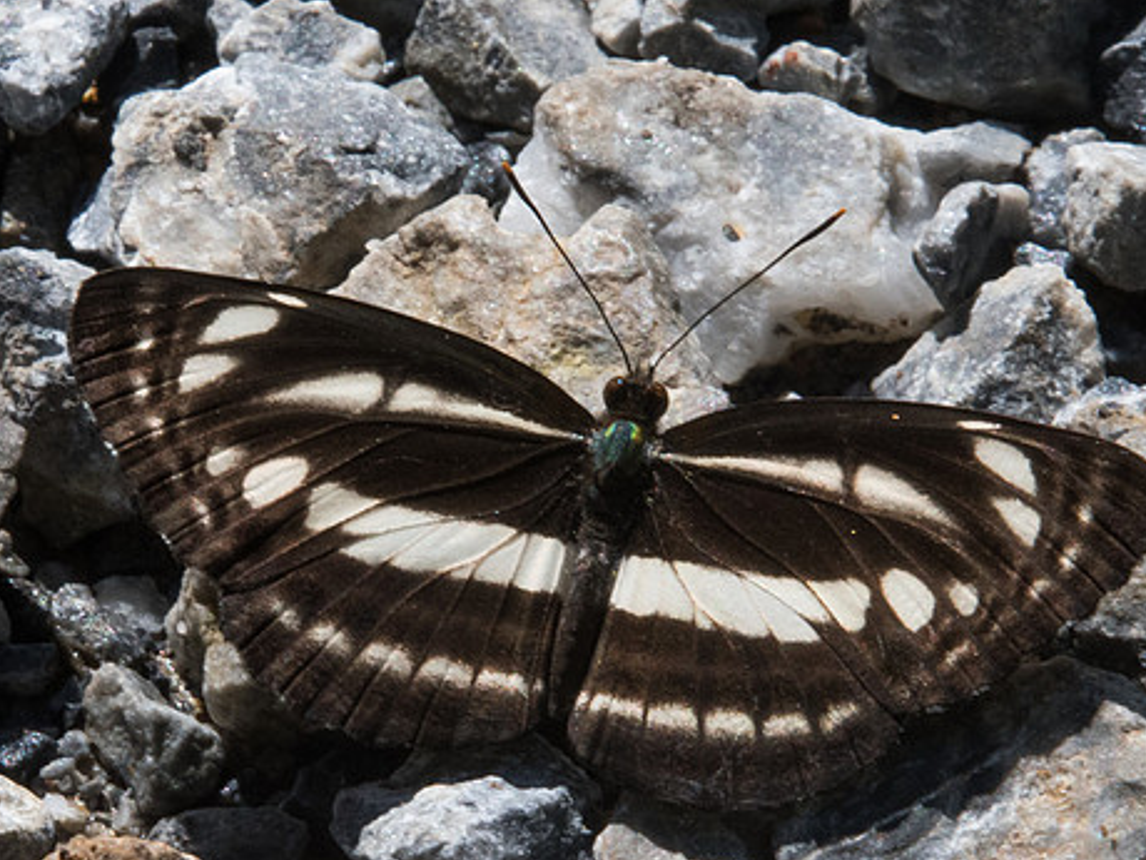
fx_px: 45256
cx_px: 724
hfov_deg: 1.5
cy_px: 553
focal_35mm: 1367
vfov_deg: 1.1
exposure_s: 1/250
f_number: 22
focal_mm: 400
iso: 800
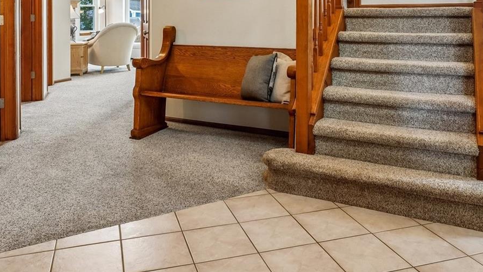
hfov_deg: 62.7
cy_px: 16
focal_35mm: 31
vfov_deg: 35.1
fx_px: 396
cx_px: 232
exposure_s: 1/20
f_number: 8
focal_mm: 11
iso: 500
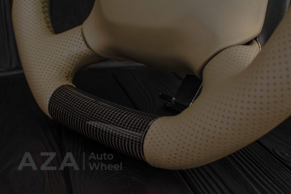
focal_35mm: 52
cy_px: 97
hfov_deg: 37.8
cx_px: 146
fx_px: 424
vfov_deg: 25.8
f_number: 6.3
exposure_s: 1/125
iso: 500
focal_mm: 35
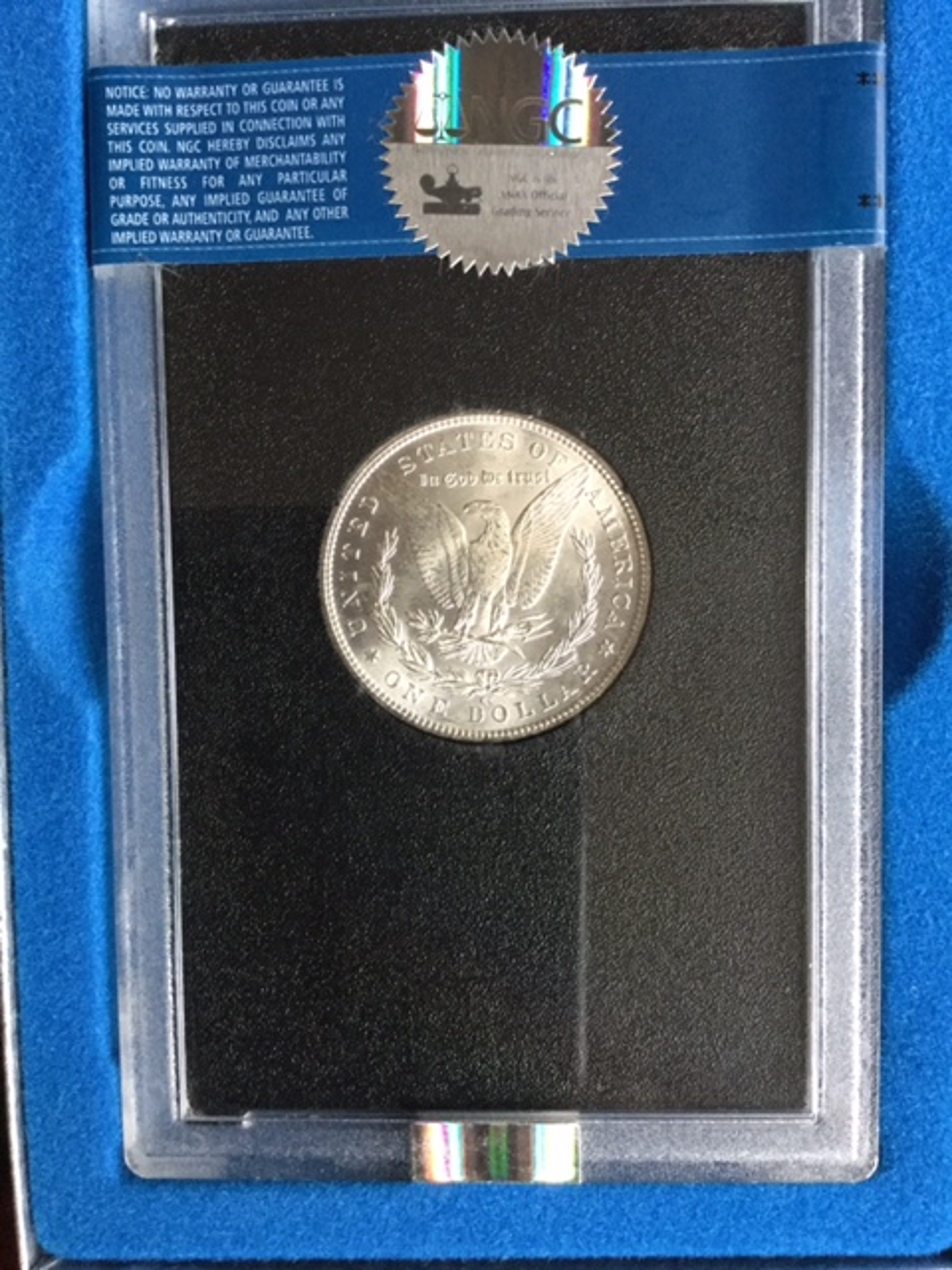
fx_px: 1137
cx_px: 476
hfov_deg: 45.4
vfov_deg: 58.4
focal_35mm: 31
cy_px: 635
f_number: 2.4
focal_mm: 3.3
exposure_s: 1/30
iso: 125
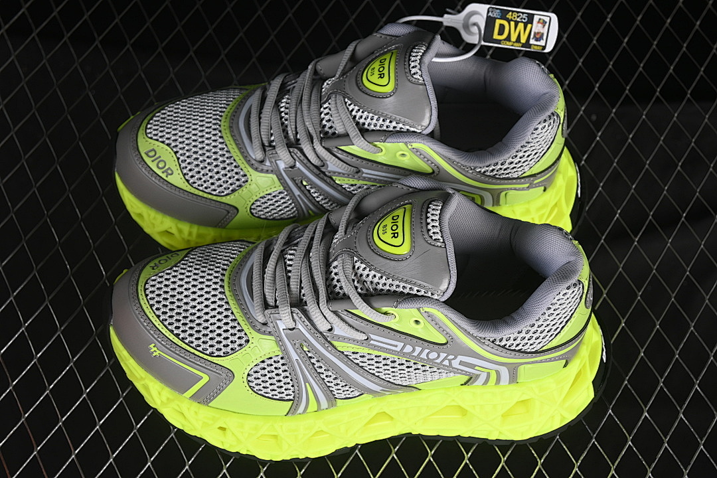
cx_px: 358
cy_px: 239
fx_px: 1494
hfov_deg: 27.0
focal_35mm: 75
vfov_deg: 18.2
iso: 160
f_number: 7.1
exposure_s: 1/80
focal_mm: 50
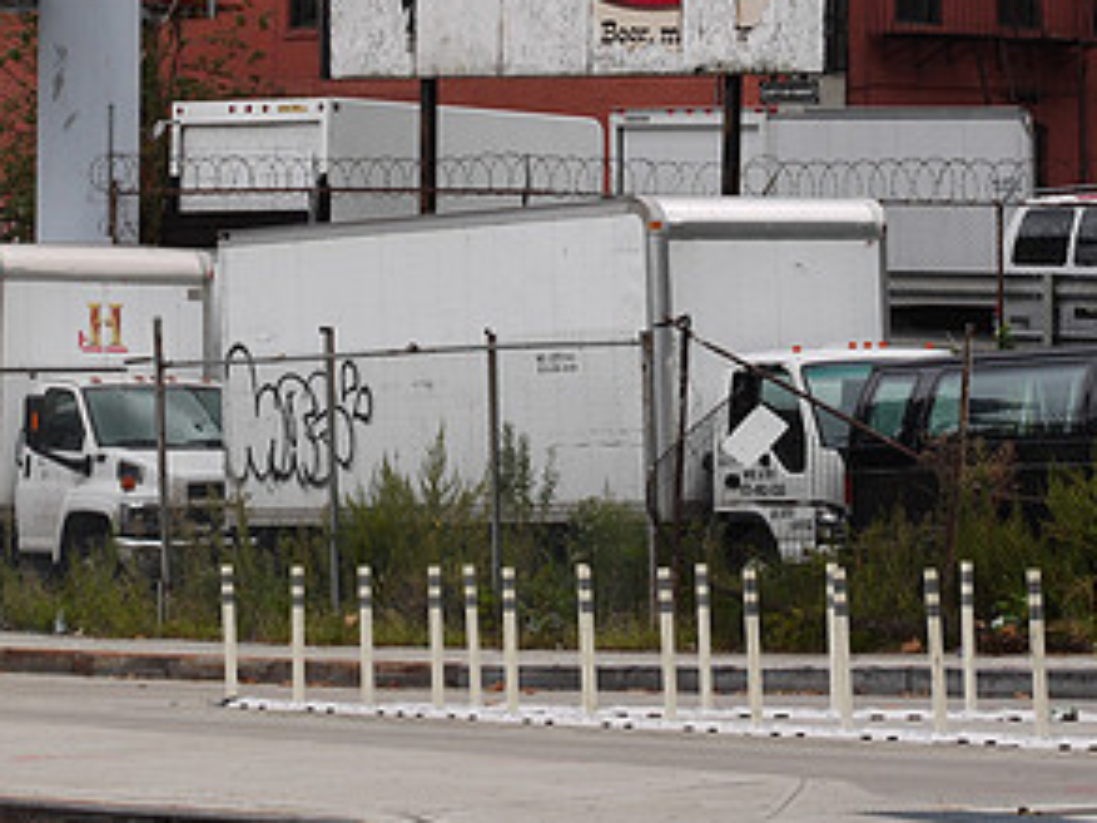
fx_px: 5673
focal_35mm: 179
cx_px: 503
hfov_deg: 11.0
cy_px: 13
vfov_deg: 8.3
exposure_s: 1/125
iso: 100
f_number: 8
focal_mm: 45
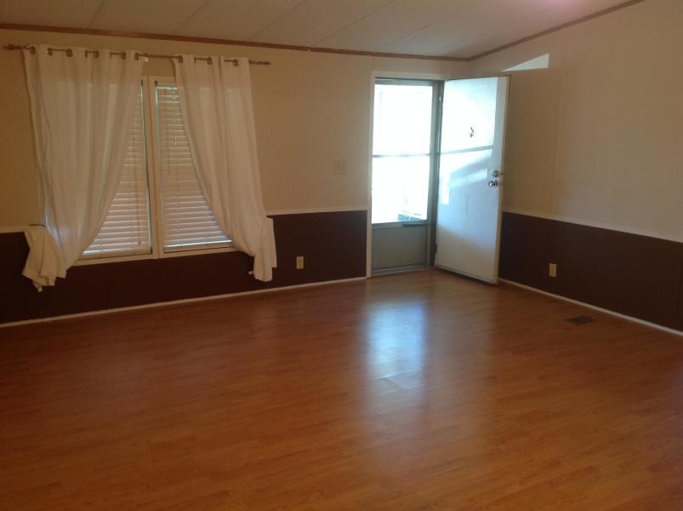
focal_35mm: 35
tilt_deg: -13.4
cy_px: 256
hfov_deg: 52.7
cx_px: 342
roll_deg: +0.1
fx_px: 690
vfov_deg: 40.6
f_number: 2.4
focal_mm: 4.28
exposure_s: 1/15
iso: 125
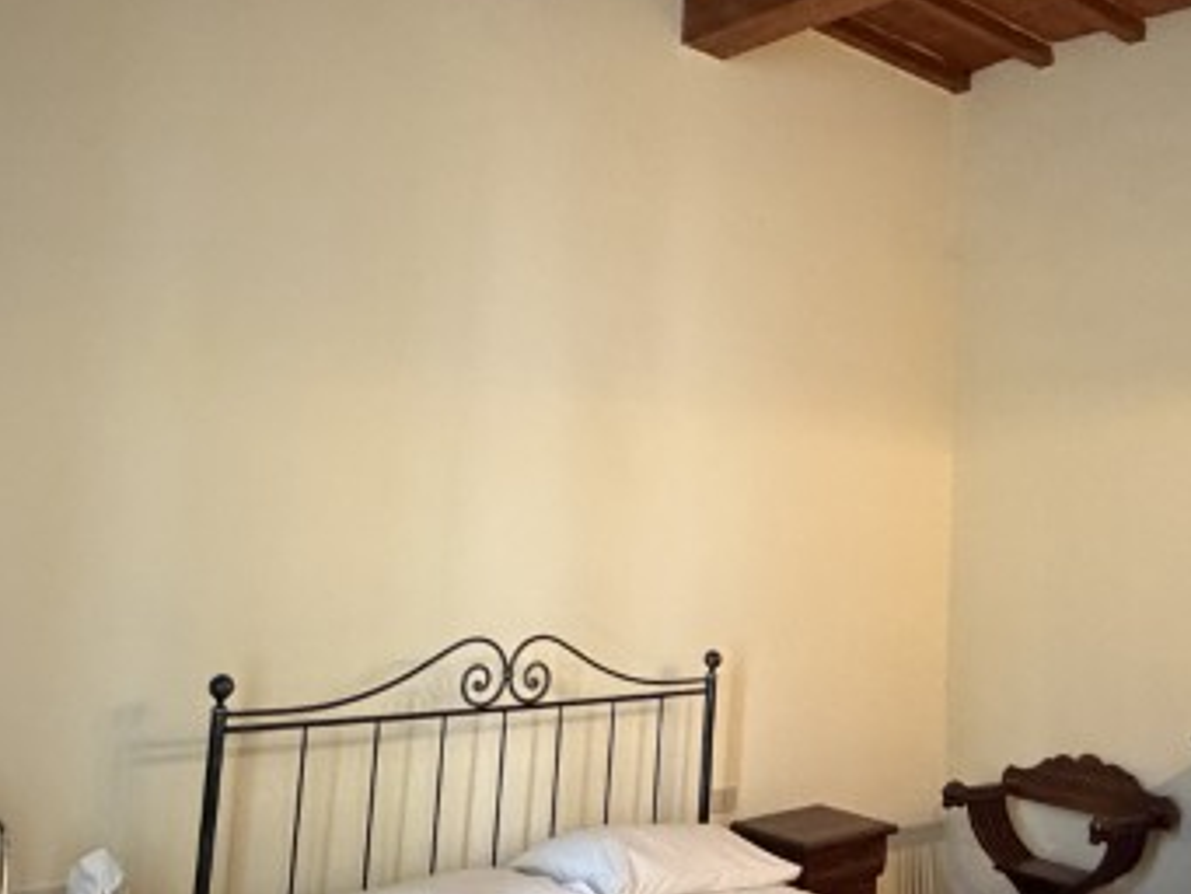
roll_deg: -3.0
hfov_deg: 52.5
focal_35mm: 35
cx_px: 644
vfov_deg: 40.7
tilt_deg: +6.7
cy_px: 395
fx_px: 1205
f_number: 2.2
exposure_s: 1/50
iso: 1000
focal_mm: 2.22
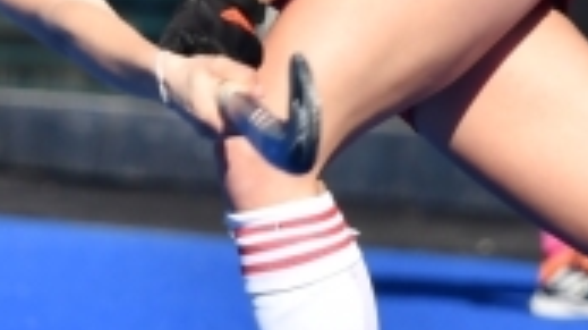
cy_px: -83
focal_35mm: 1644
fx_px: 25613
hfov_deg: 1.3
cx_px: -139
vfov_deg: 0.7
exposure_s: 1/2000
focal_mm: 170
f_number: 4
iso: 180
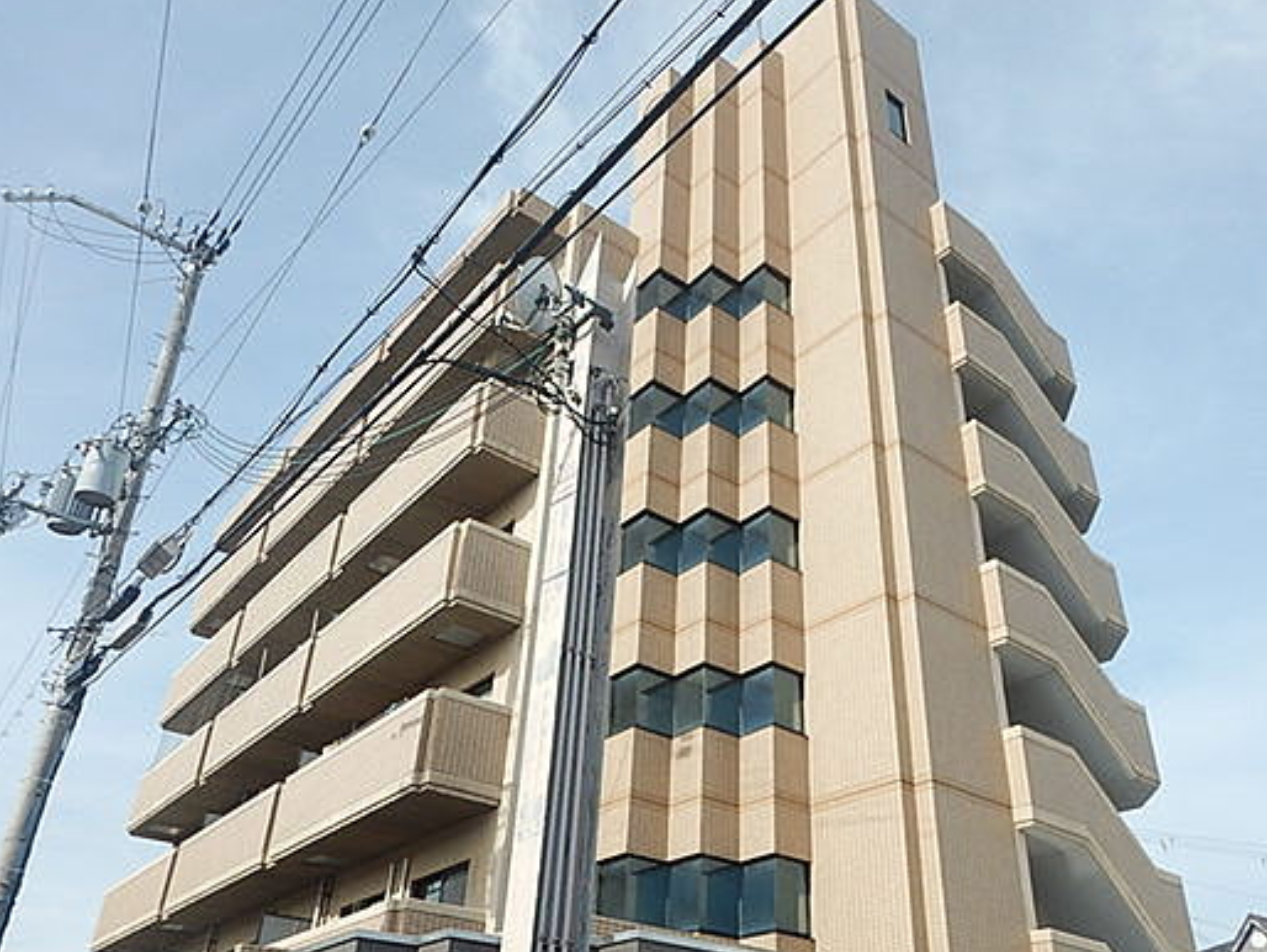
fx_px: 1025
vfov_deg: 49.7
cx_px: 685
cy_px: 525
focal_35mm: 28
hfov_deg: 63.3
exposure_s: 1/800
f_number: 4.1
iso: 125
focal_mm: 4.3
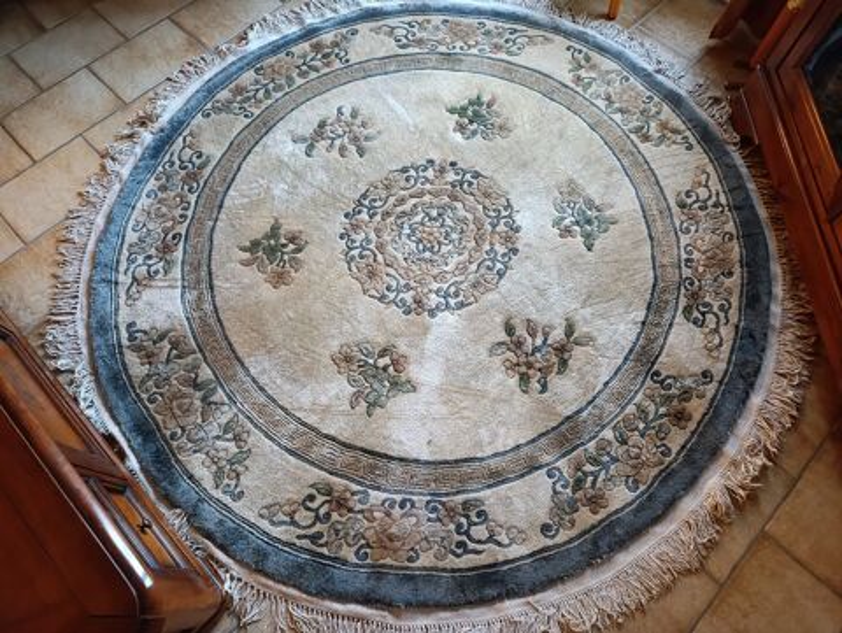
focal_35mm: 23
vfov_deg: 59.0
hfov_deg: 73.9
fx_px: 560
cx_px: 421
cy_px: 316
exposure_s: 1/25
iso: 3200
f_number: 1.6
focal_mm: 6.14
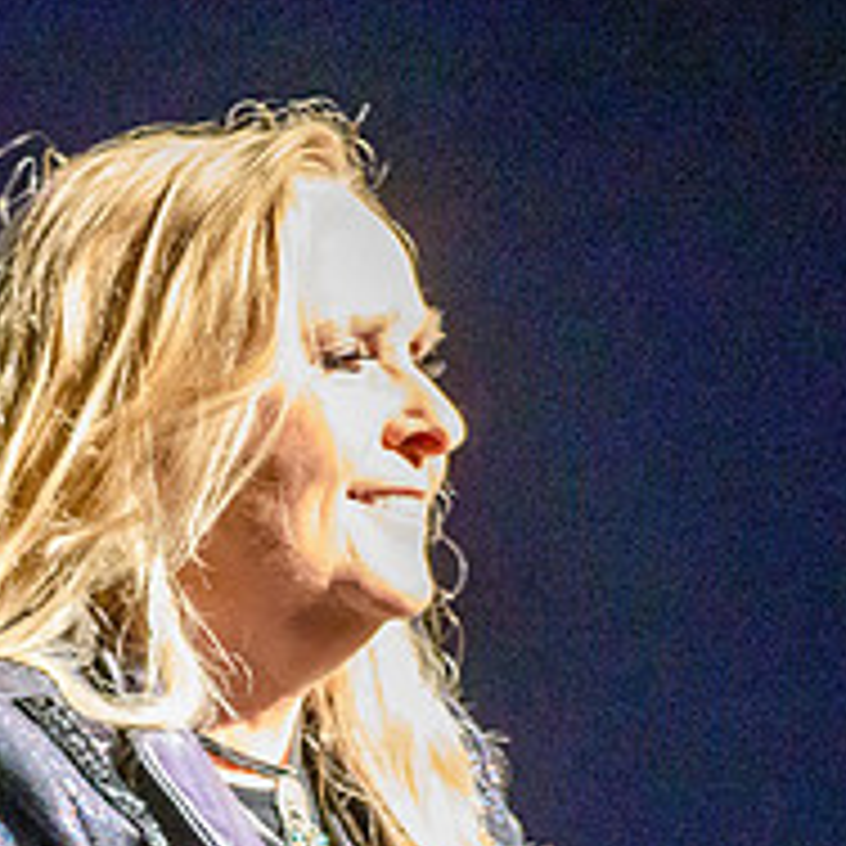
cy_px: 812
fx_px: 13576
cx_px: 104
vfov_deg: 3.6
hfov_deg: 3.6
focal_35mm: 491
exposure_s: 1/125
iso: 8000
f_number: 4.8
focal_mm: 125
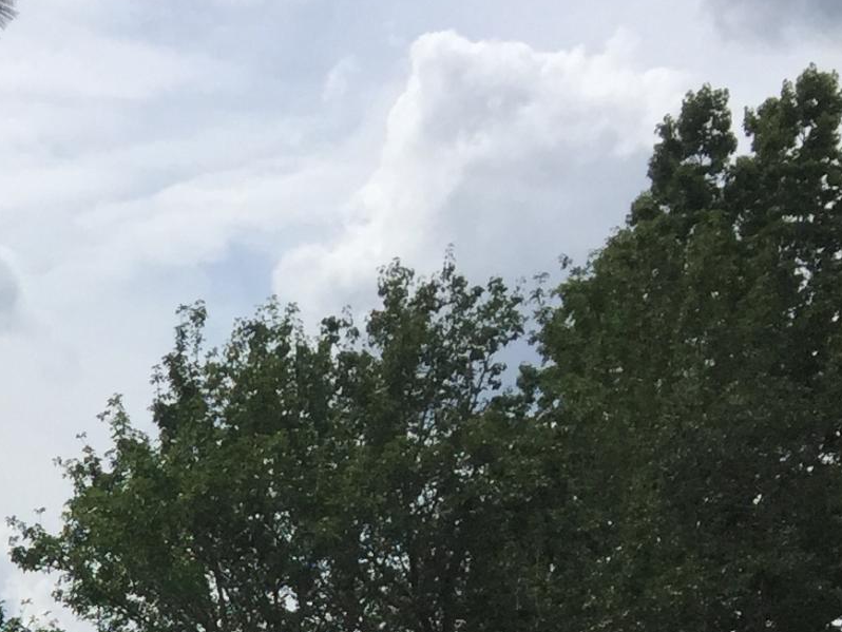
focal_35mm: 109
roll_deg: -2.6
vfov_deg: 12.8
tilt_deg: +2.3
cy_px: 991
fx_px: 2652
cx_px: -719
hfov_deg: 15.3
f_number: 2.2
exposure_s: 1/4405
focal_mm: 4.15
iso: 32
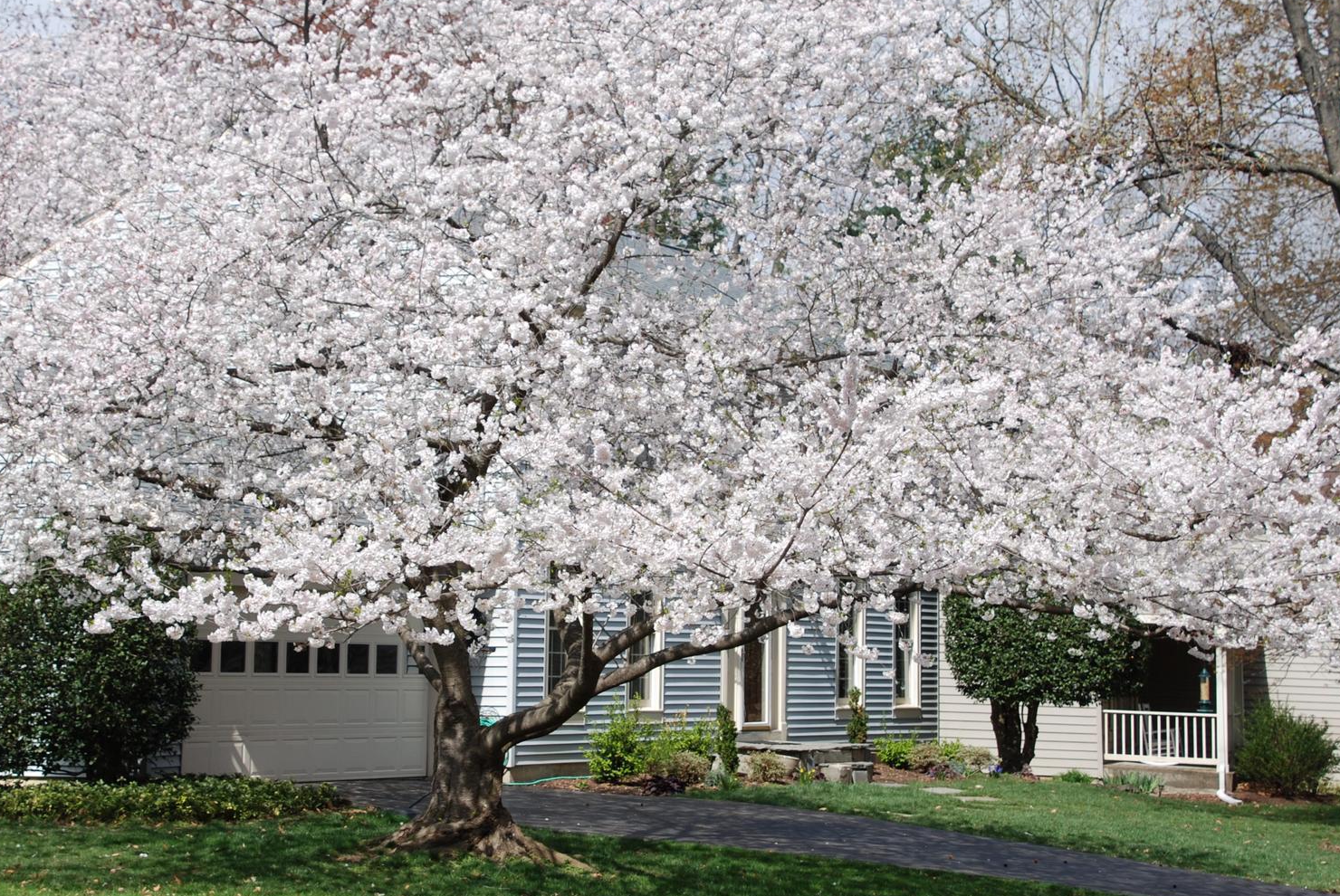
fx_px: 3092
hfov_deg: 24.4
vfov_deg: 16.5
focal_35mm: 83
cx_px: 583
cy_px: 393
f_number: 8
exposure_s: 1/250
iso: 100
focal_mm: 40
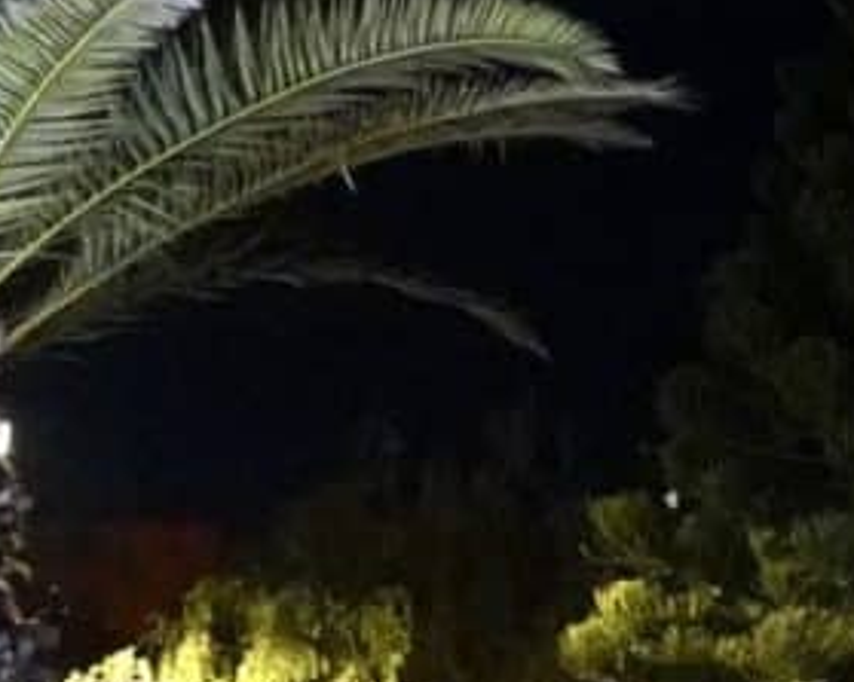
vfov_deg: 6.4
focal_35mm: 240
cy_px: 740
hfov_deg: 7.6
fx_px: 6064
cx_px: -983
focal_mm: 34
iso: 12800
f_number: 2.8
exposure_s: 1/100
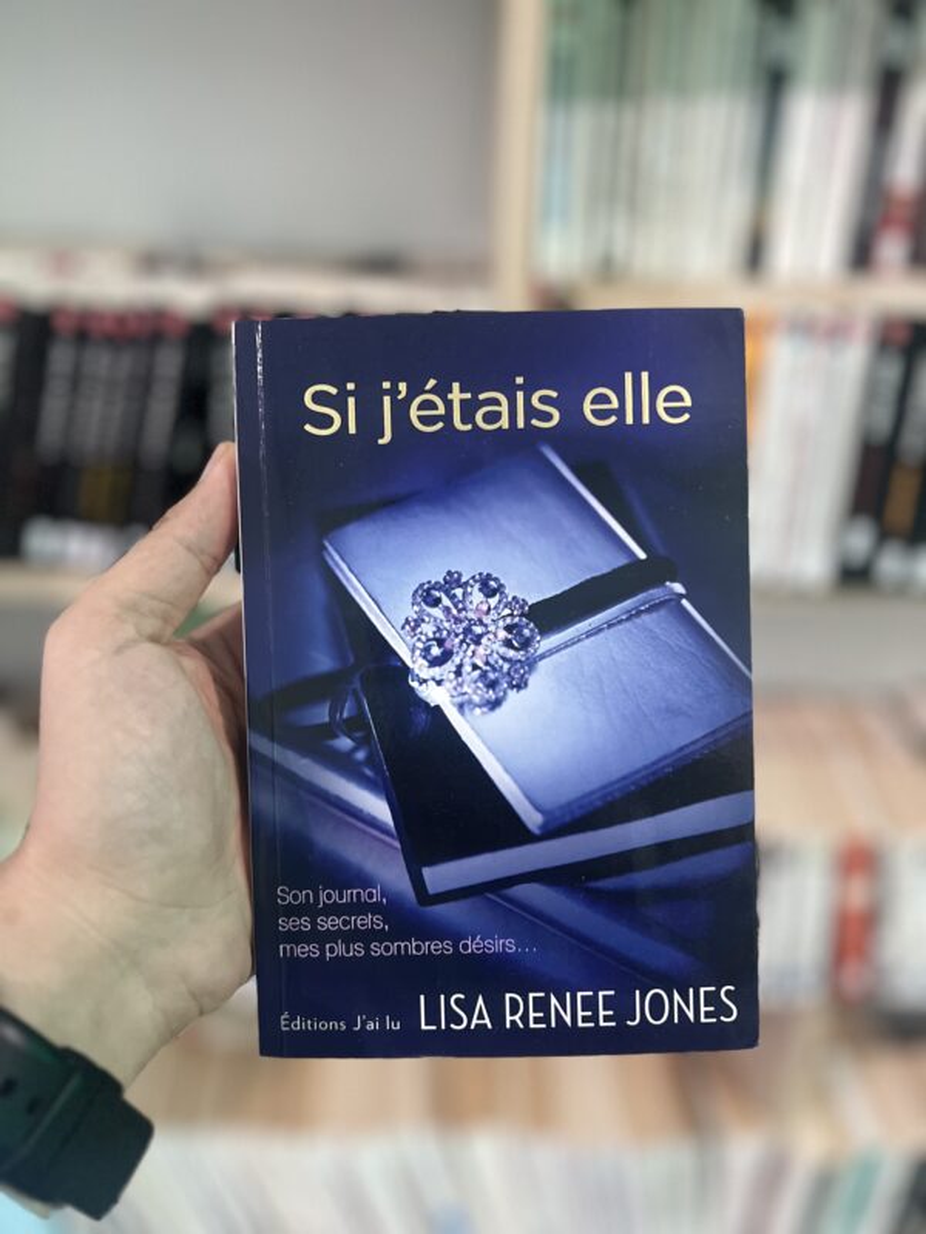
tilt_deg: -28.1
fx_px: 927
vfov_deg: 67.3
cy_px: 617
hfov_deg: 53.1
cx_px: 463
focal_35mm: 26
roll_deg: -0.4
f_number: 1.5
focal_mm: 5.7
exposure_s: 1/40
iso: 640
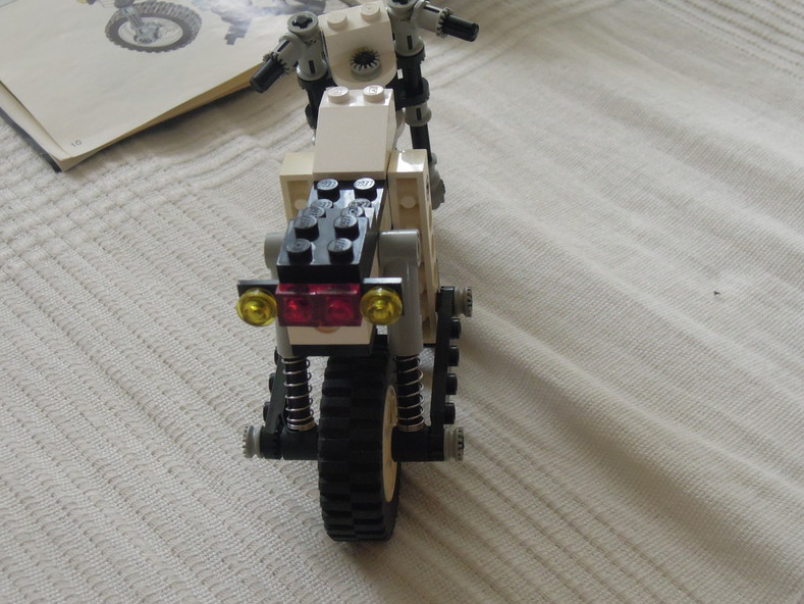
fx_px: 1324
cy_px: 289
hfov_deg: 33.8
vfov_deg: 25.7
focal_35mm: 57
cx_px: 367
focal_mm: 9
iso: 800
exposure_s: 1/40
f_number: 3.7
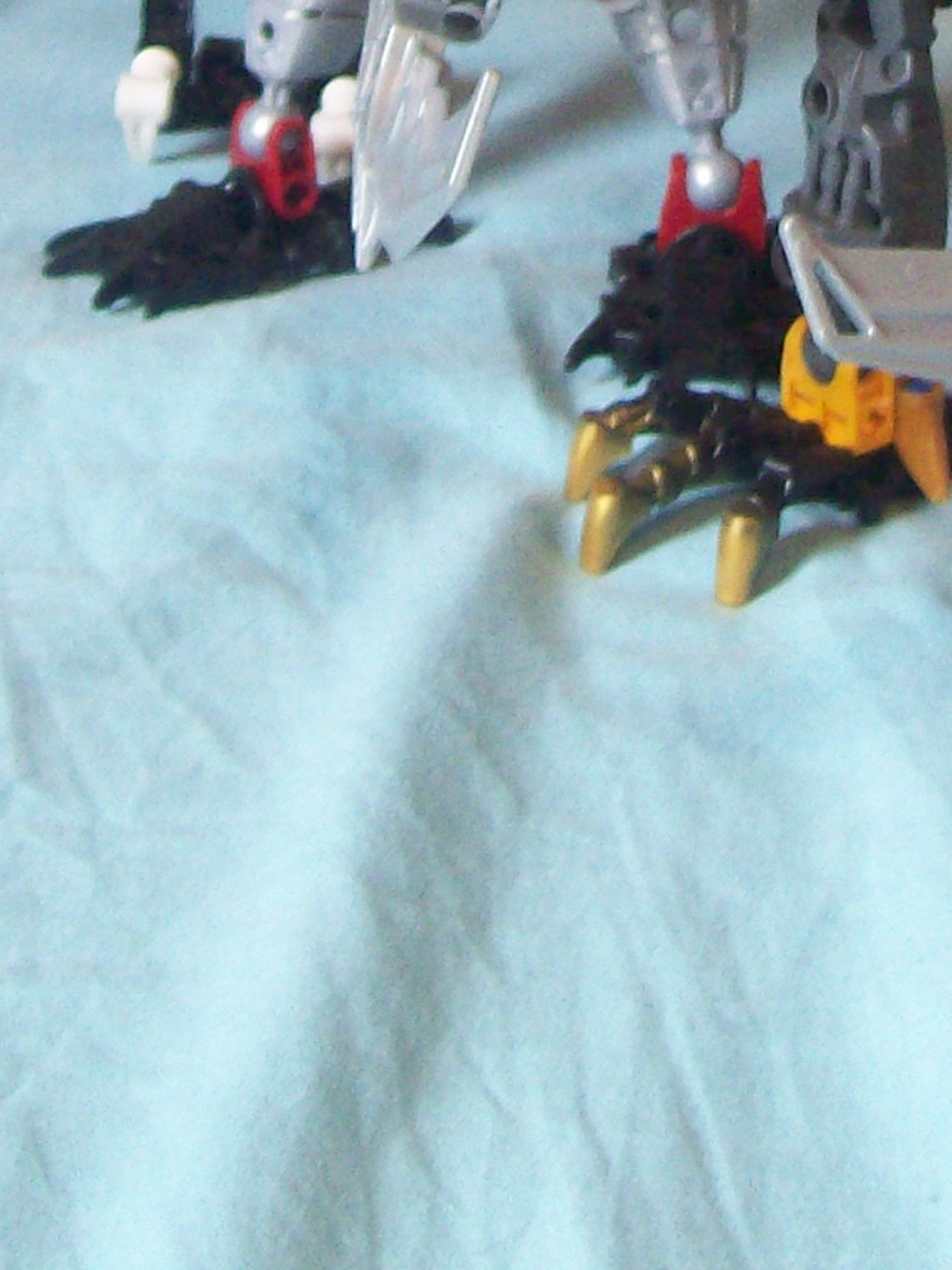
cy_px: -579
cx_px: 690
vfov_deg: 16.7
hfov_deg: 13.7
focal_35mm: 108
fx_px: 3960
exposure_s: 1/21.4
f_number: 2.7
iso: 160
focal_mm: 6
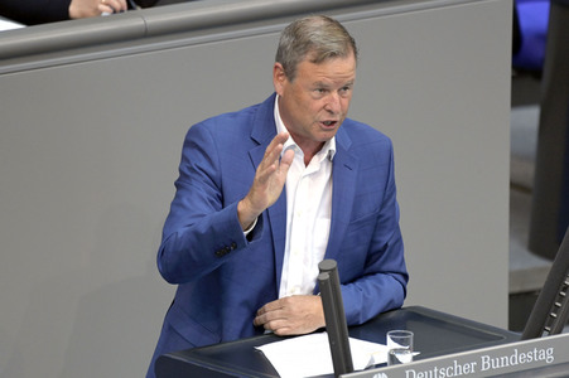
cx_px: 284
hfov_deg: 4.9
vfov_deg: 3.3
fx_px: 6633
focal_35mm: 420
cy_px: 189
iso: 8000
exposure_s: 1/400
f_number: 5.6
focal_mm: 420
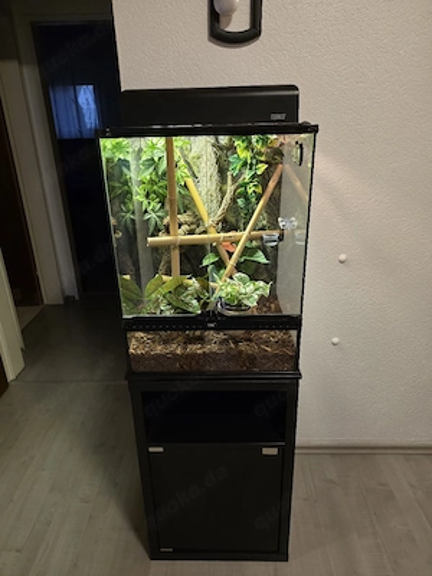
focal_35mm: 23
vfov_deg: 73.9
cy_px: 288
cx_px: 216
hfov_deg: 58.9
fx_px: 383
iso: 800
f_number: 1.7
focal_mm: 6.25
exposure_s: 1/101
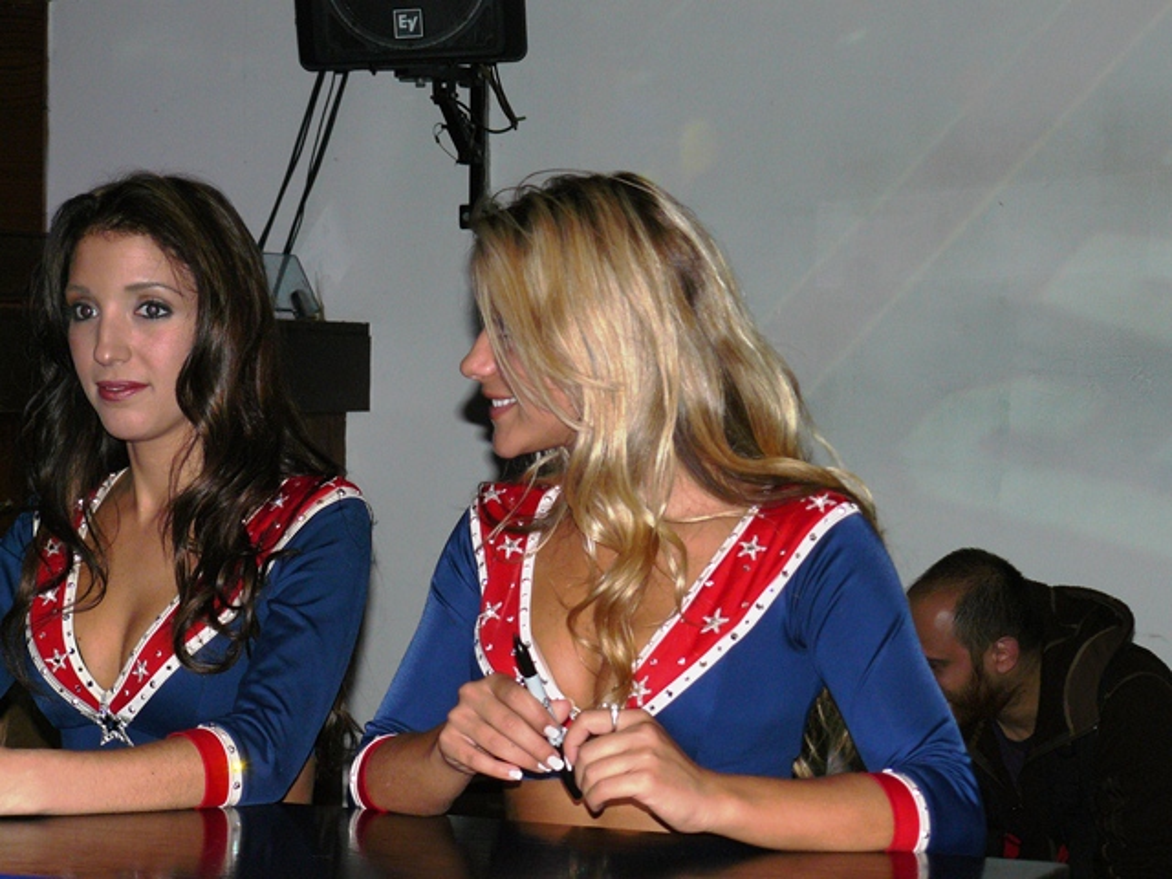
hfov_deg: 19.3
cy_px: 440
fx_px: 3453
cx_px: 586
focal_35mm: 102
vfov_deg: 14.5
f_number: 3.2
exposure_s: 1/30
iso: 160
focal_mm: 16.9
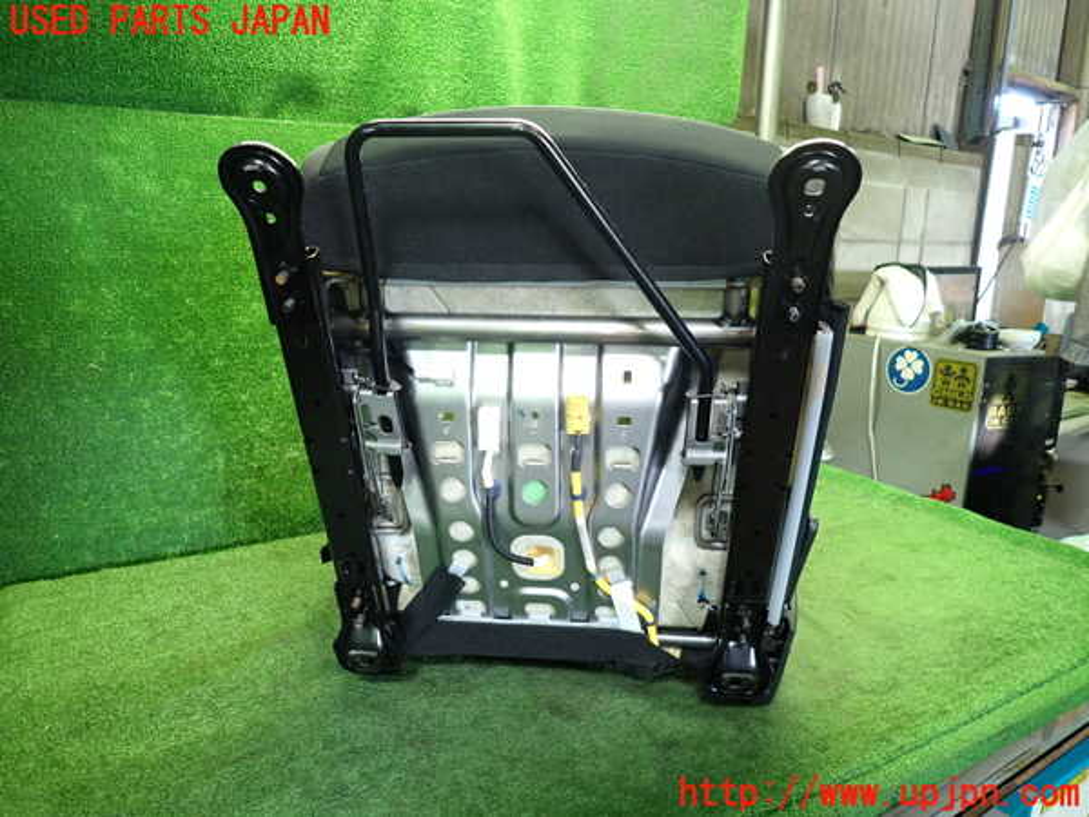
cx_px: 544
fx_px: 786
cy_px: 408
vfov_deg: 54.9
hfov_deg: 69.4
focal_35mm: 25
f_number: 2
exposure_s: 1/30
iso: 250
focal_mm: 4.5
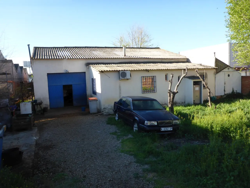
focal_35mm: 28
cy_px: 94
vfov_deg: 49.7
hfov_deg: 63.4
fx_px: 202
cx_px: 125
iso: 100
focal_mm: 4.9
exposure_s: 1/320
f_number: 3.3
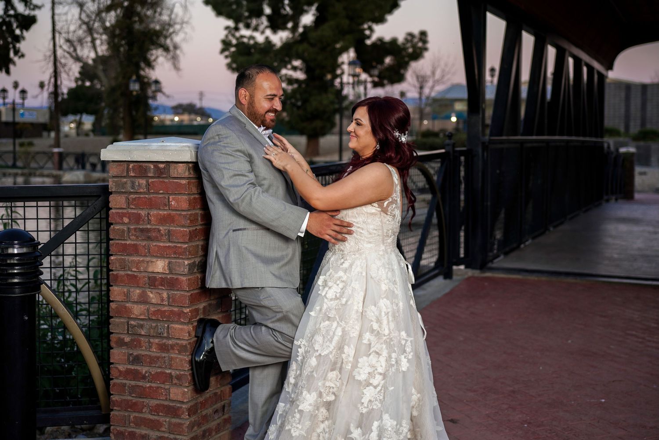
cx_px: 330
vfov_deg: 29.9
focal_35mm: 45
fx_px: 824
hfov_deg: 43.6
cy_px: 220
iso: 100
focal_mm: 45
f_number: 2.5
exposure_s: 1/125
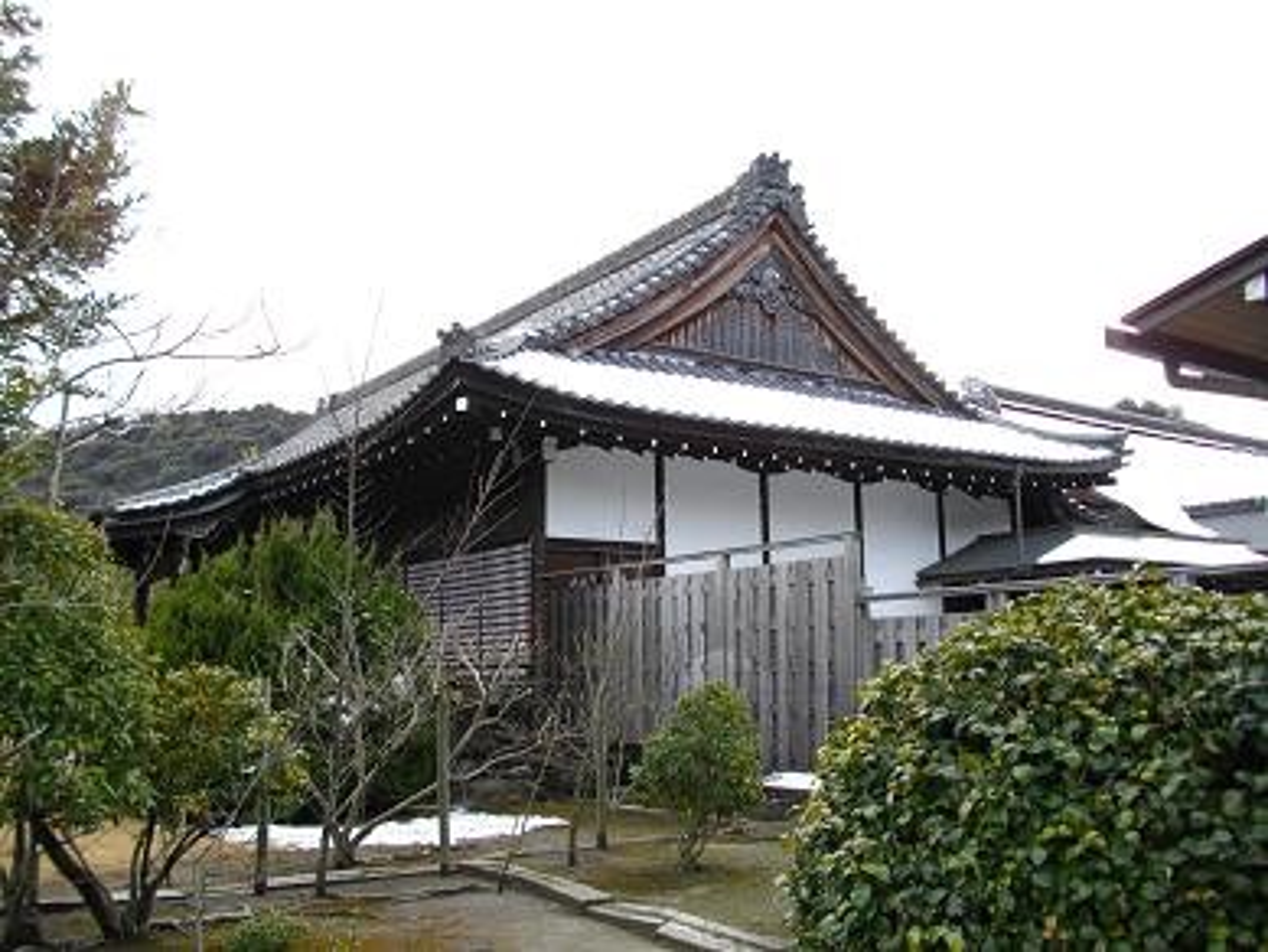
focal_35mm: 32
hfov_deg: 56.8
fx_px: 1173
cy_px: 476
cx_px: 634
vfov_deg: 44.2
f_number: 2.9
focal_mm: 5.7
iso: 100
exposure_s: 1/200
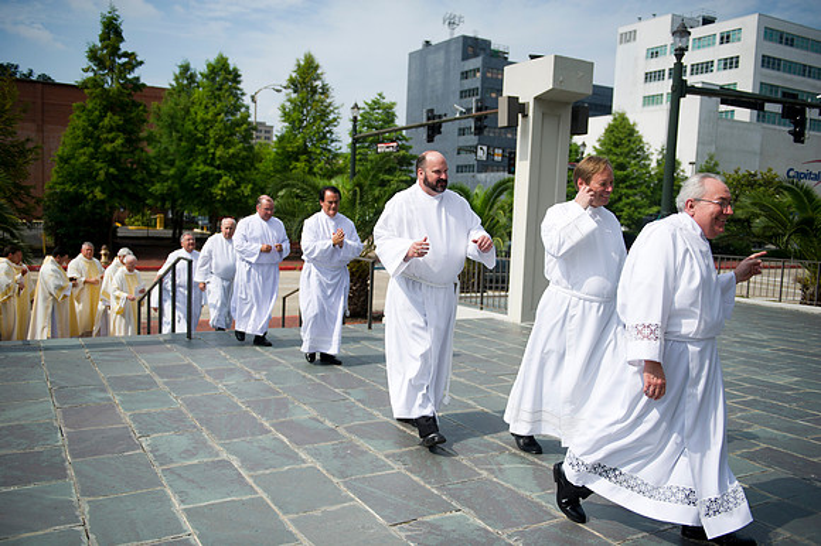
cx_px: 410
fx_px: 729
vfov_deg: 41.1
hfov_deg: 58.7
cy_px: 273
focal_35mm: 32
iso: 320
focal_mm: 32
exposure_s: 1/8000
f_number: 2.8
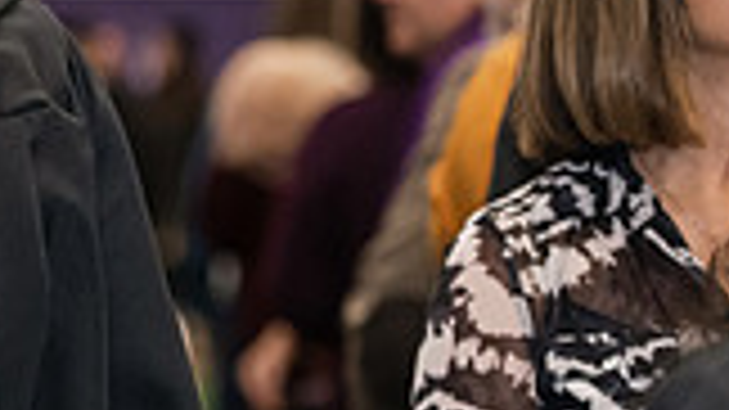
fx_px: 6686
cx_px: -238
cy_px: 11
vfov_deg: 3.5
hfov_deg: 6.2
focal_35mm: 346
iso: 2000
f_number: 3.2
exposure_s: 1/200
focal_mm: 92
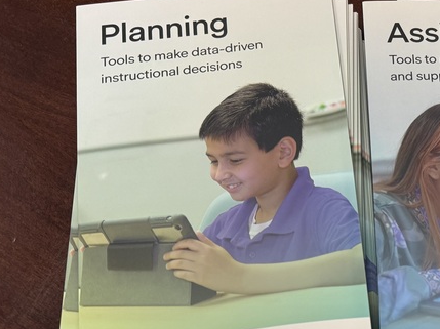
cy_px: 223
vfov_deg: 25.9
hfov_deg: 30.3
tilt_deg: -72.4
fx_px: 711
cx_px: 499
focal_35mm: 56
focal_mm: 6.76
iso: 160
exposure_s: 1/120
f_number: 1.78
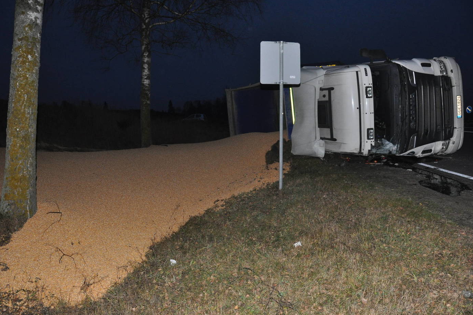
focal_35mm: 28
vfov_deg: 46.4
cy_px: 159
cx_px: 232
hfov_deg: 65.5
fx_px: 368
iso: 800
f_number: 5.6
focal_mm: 18
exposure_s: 1/80
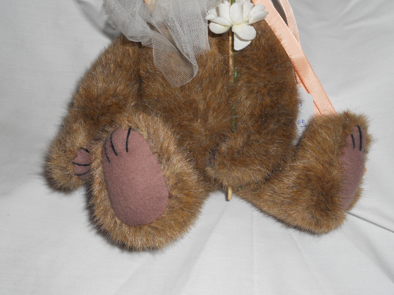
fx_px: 364
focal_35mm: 32
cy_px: 148
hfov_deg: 56.8
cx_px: 197
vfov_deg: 44.2
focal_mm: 5.8
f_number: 8.8
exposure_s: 1/25
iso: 80
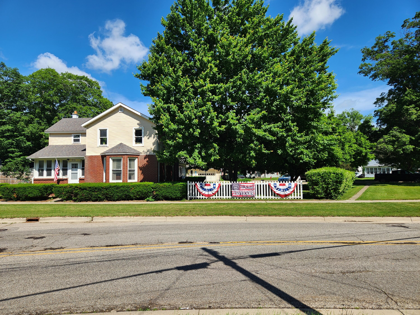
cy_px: 158
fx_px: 279
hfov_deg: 73.9
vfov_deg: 58.9
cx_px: 210
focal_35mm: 23
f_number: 1.8
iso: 20
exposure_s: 1/1318
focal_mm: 5.4
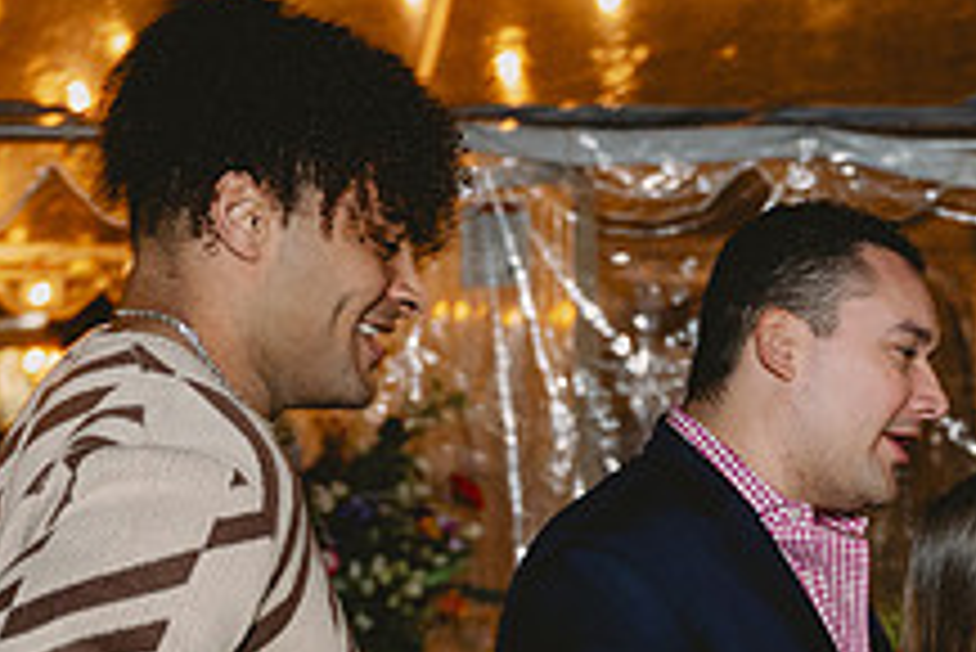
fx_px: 4151
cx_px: 1260
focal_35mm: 153
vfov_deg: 8.9
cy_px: 809
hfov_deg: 13.0
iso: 1600
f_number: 4
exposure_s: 1/50
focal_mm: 47
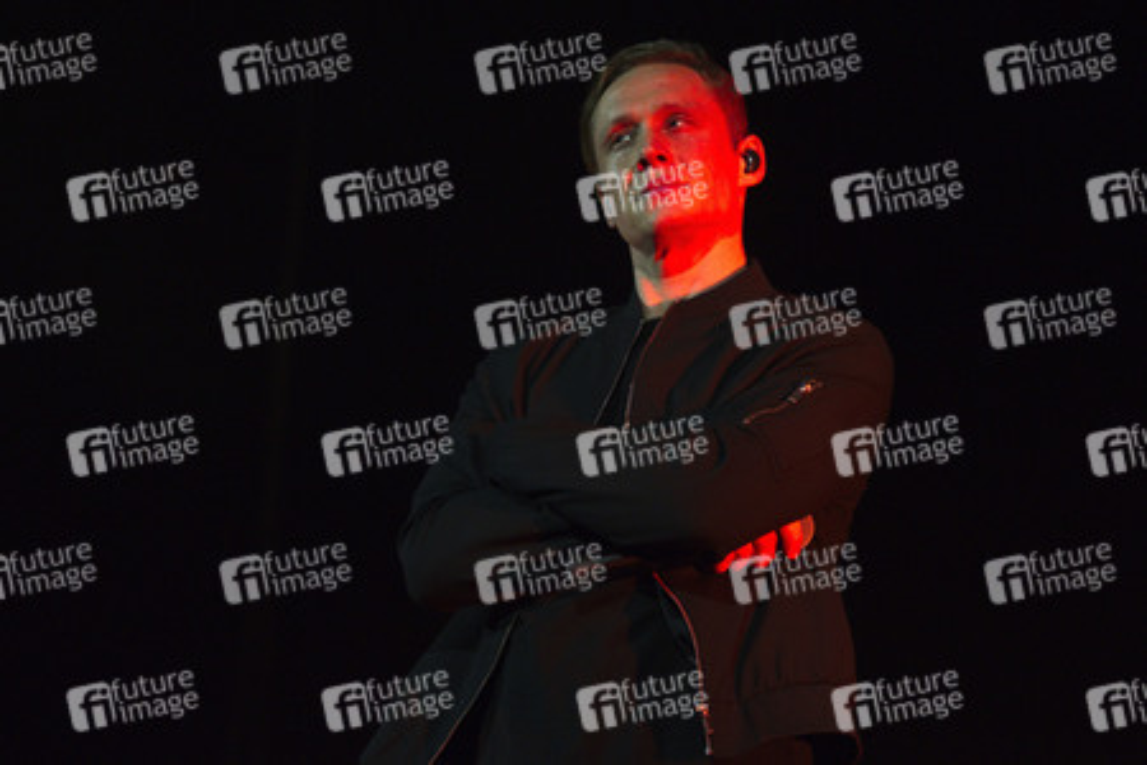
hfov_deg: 26.0
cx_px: 574
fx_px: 2485
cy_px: 382
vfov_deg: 17.5
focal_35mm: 78
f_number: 3.5
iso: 3200
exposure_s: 1/100
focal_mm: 78
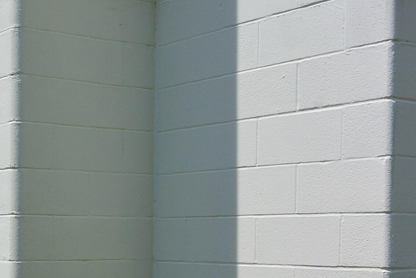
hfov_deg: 25.4
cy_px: 259
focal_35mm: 74
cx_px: -42
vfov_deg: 18.1
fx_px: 855
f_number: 5.6
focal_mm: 10.7
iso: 160
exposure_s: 1/1600
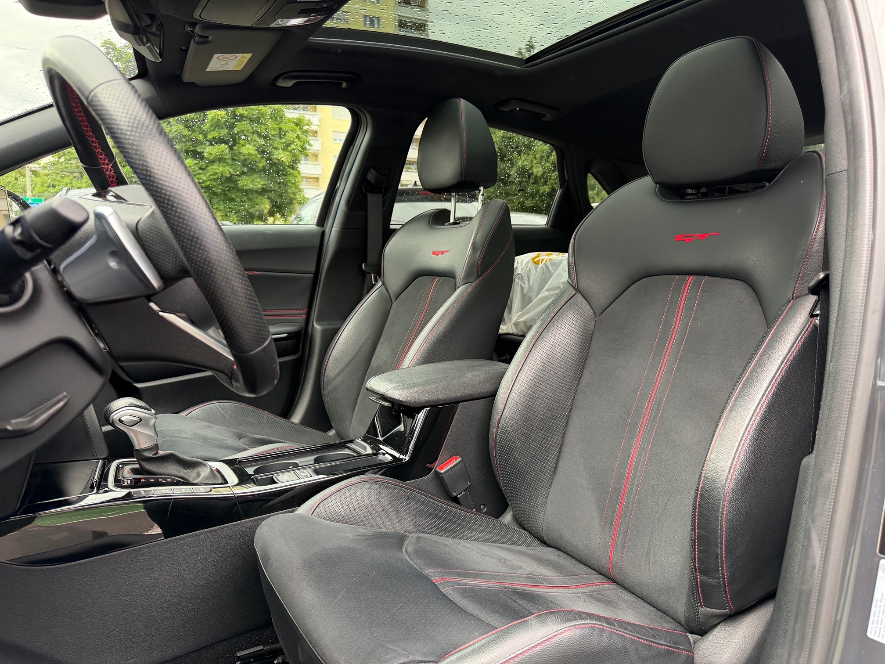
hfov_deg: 71.6
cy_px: 332
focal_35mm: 24
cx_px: 442
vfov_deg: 56.8
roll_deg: -0.5
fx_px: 614
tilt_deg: -7.4
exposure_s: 1/94
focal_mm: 6.76
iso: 200
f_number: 1.78
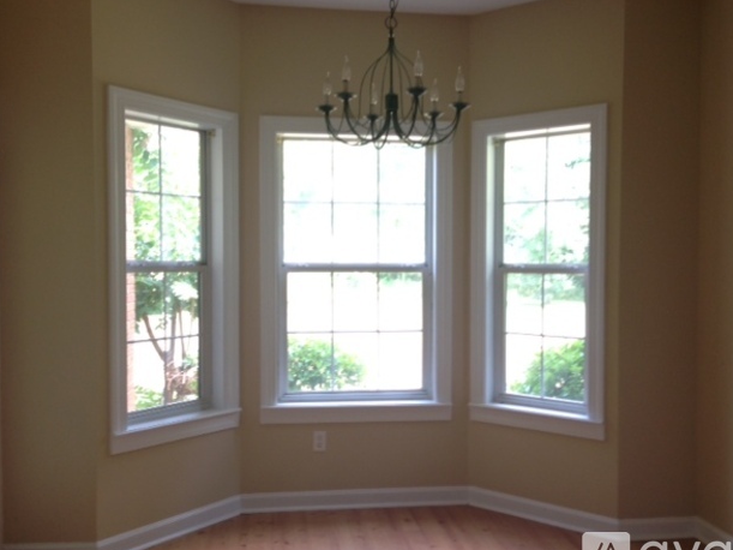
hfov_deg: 51.4
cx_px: 376
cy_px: 280
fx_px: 762
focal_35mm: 36
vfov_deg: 39.6
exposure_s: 1/20
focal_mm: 4.12
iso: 50
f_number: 2.4
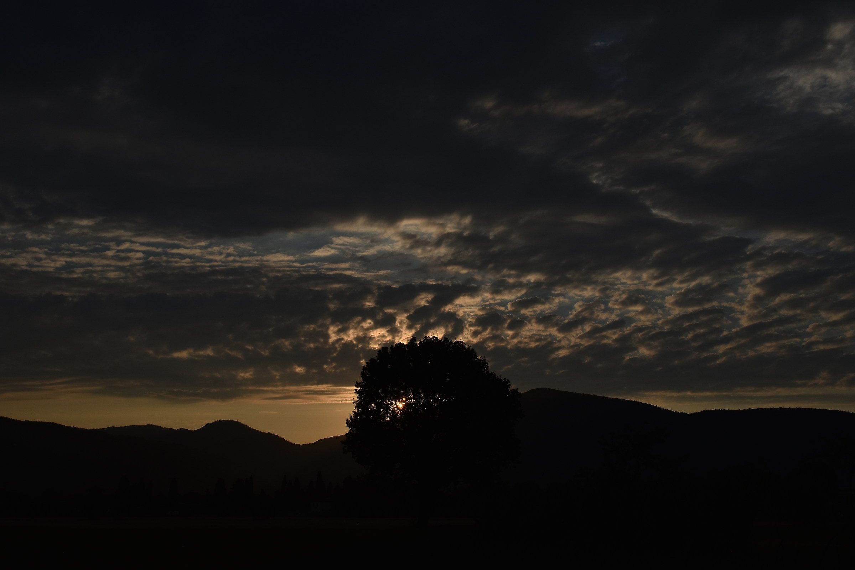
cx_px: 428
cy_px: 285
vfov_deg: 31.9
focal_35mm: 42
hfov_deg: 46.4
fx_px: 997
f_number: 11
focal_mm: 28
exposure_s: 1/2000
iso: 200
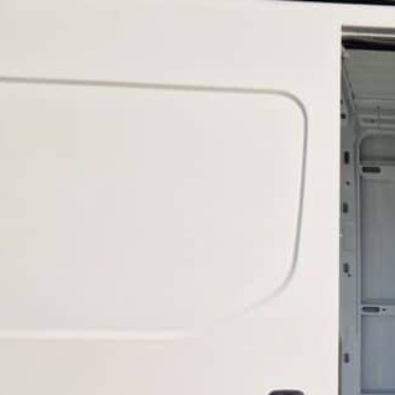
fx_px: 633
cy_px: 337
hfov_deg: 30.4
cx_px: 452
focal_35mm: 49
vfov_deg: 33.3
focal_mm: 5.4
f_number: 1.8
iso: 50
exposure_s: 1/12821
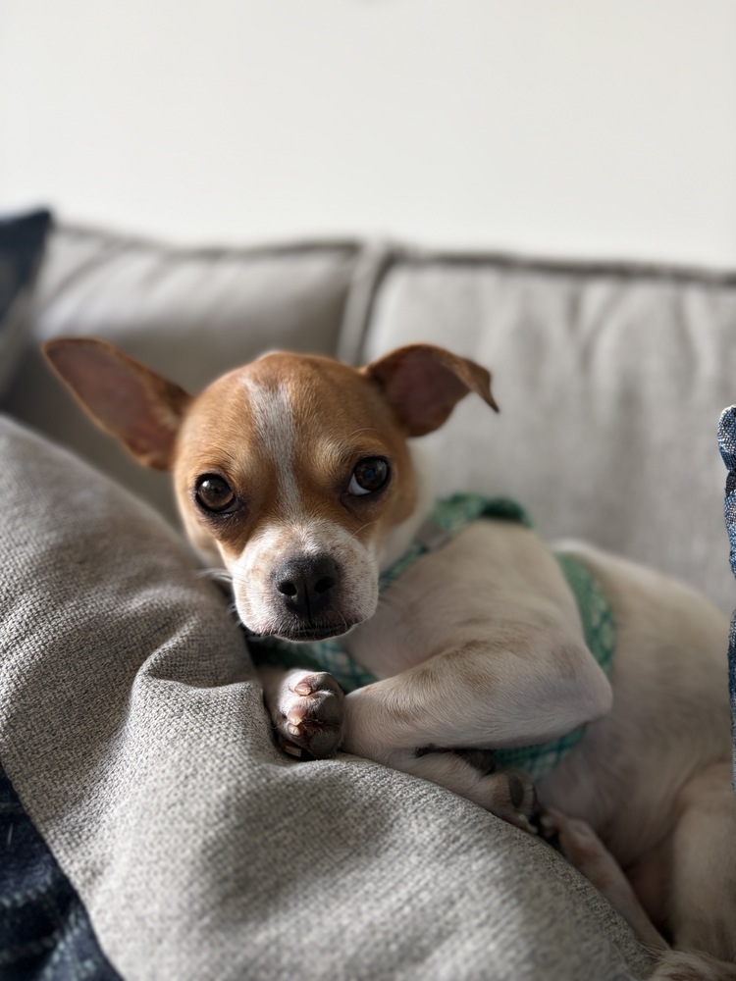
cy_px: 490
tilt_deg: -4.2
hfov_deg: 53.1
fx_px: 737
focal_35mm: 26
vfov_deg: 67.3
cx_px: 368
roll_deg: -7.9
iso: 160
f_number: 1.6
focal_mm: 5.96
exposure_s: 1/59
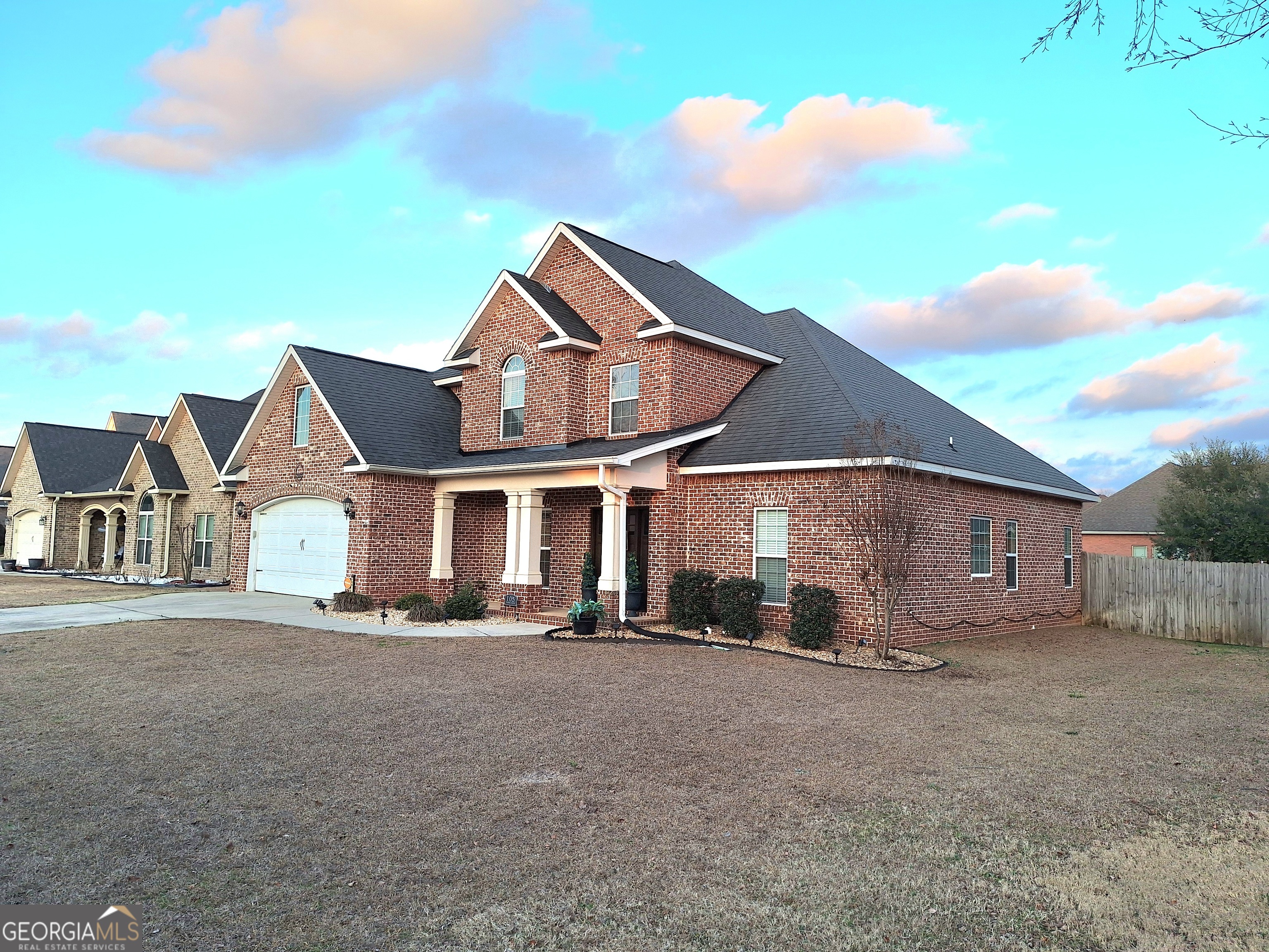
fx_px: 843
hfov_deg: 73.9
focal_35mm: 23
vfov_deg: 58.9
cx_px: 634
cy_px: 476
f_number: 1.8
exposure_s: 1/278
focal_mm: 5.54
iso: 40
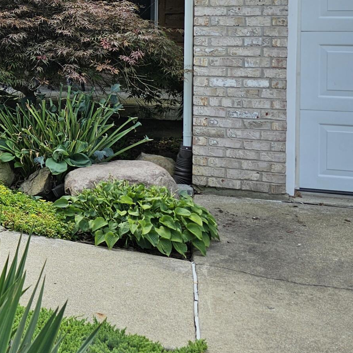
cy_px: 25
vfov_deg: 24.5
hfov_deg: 21.5
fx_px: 785
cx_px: -170
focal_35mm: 68
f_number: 1.7
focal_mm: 6.3
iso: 10
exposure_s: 1/322
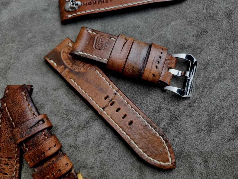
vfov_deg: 53.1
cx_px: 119
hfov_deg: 67.3
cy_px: 90
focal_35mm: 26
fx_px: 179
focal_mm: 5.4
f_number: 1.8
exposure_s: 1/25
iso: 640
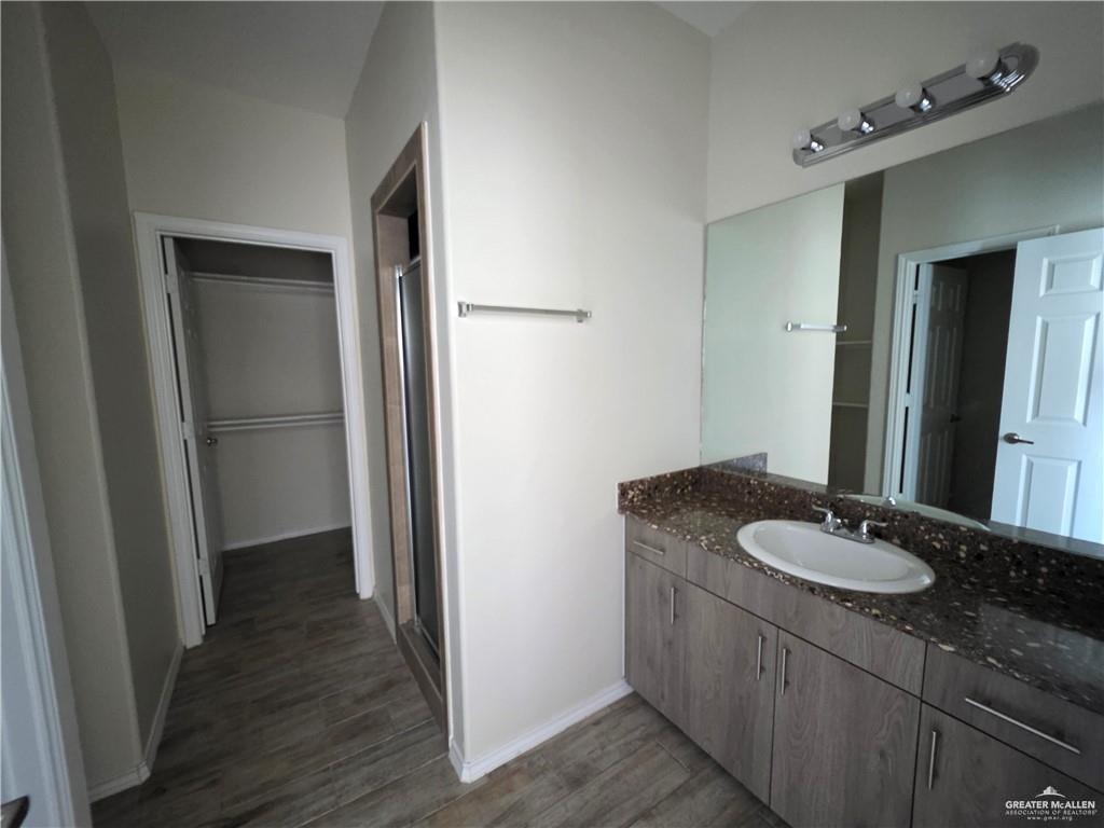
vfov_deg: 89.9
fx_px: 415
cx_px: 552
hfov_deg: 106.2
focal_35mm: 13
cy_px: 414
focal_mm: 2.2
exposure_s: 1/24
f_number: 1.9
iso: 2500
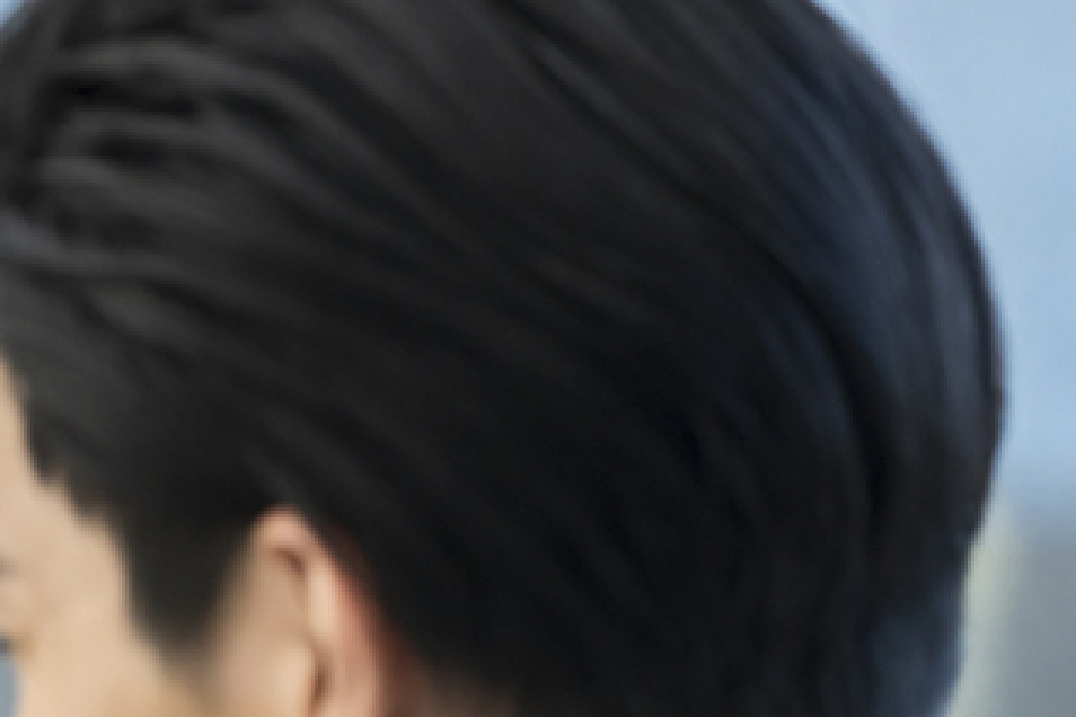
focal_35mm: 495
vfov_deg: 2.8
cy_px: 1231
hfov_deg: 4.1
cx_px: -606
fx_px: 14794
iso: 640
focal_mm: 131
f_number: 2.8
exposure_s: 1/500
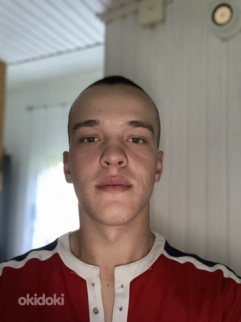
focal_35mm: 30
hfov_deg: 46.8
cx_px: 120
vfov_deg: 60.0
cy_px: 161
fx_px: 278
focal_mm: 2.71
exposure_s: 1/30
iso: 640
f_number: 2.2
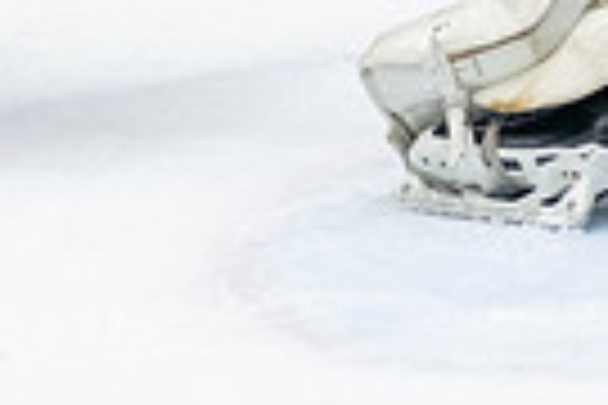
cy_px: -292
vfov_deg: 2.6
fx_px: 8765
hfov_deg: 4.0
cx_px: -91
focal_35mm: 519
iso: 3200
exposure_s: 1/800
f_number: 2.8
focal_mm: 85
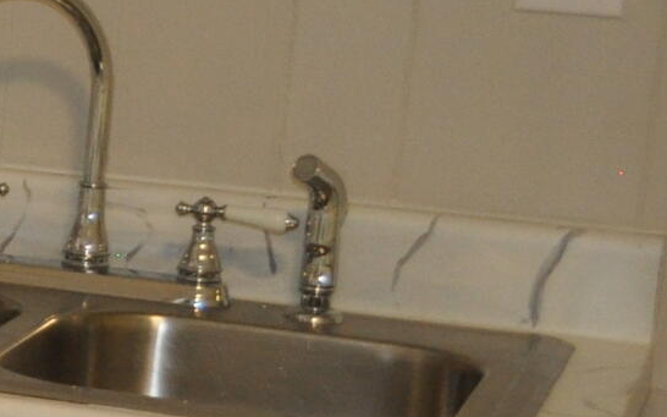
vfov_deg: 8.7
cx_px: -1079
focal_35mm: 151
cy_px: 238
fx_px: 2744
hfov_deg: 11.0
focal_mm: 18
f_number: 3.5
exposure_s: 1/80
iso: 800
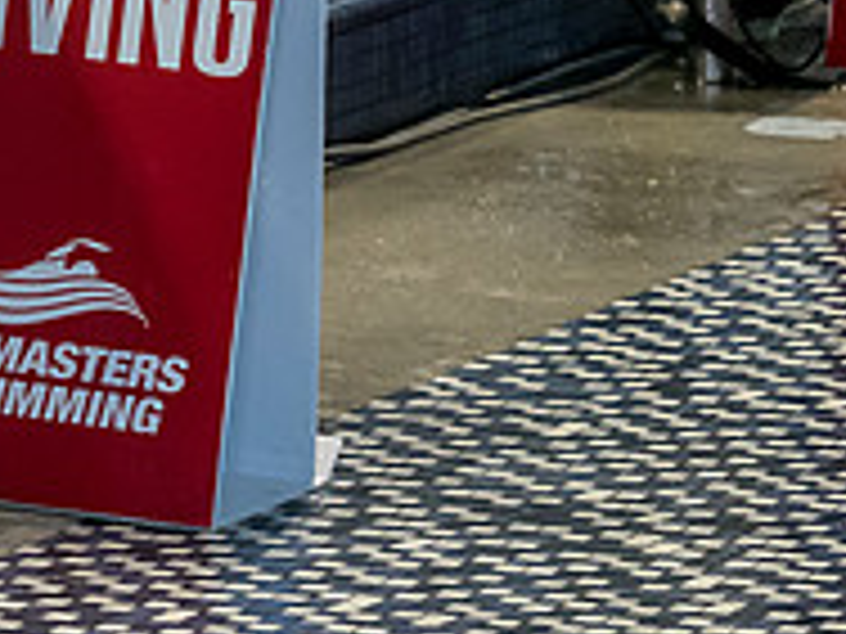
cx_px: 428
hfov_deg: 3.9
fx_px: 12342
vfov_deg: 2.9
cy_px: -205
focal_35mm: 505
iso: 3200
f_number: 4.5
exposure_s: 1/320
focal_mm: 82
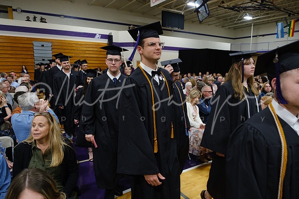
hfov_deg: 73.7
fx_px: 199
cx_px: 150
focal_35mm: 24
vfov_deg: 53.2
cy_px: 100
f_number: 3.2
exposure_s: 1/100
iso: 1250
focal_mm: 16
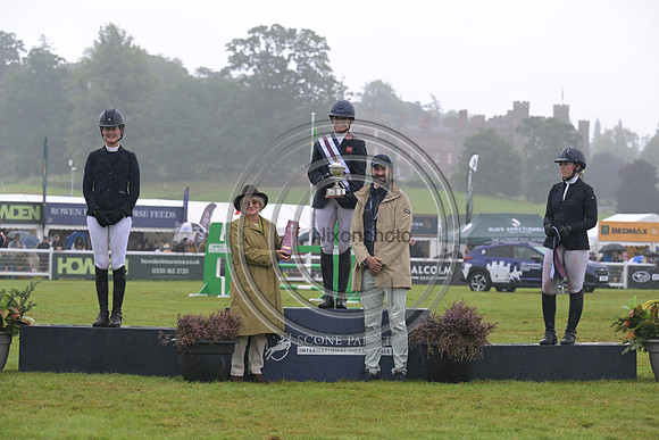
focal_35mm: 115
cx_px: 330
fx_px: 2106
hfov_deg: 17.8
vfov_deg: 11.9
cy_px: 220
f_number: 5
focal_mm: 115
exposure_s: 1/1000
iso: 1100
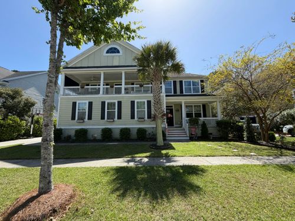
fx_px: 119
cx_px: 148
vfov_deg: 85.7
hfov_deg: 102.1
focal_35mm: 14
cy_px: 110
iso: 32
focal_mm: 2.22
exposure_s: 1/770
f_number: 2.2
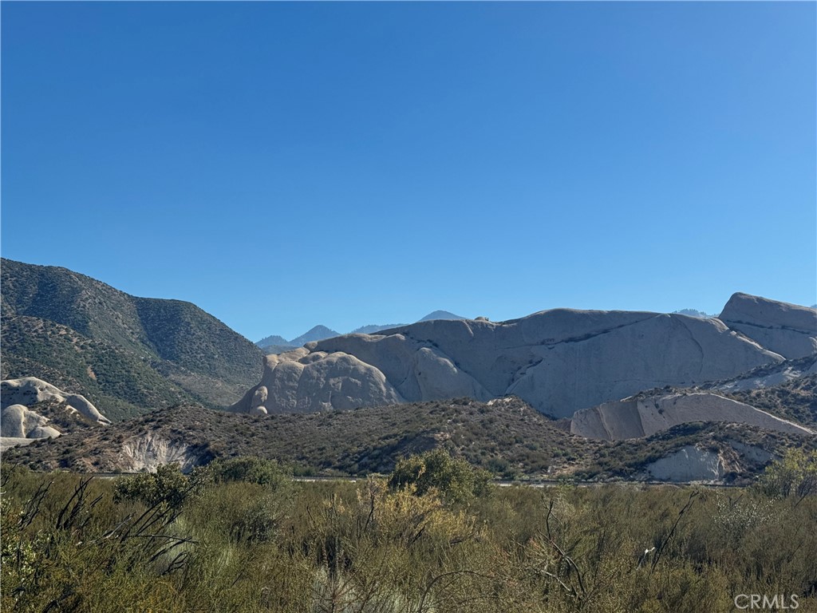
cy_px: 306
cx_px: 408
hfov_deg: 39.7
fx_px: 1133
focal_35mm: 48
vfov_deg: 30.3
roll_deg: -2.2
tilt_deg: +5.1
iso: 64
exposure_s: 1/5848
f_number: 1.78
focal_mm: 6.76
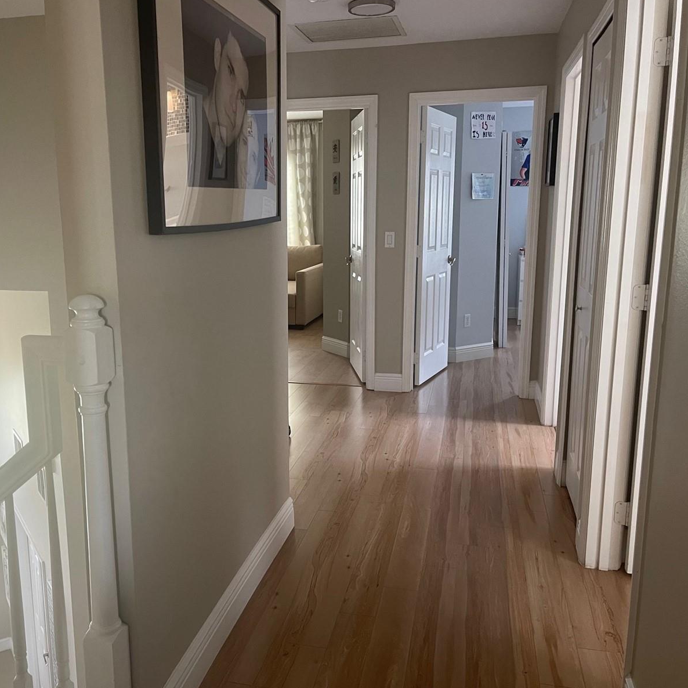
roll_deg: +0.3
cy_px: 342
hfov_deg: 52.4
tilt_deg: -10.8
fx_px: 697
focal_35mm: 31
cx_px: 295
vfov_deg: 52.5
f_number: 1.6
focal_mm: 5.1
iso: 200
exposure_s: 1/60
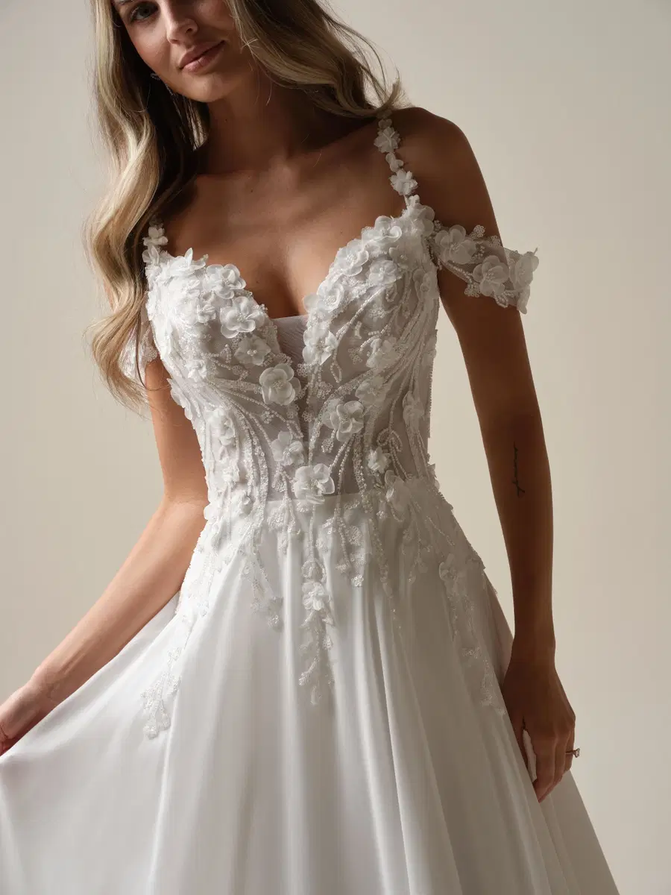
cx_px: 336
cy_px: 448
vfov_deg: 24.7
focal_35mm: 79
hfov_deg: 18.7
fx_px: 2042
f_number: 10
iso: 800
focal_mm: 100
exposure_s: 1/125
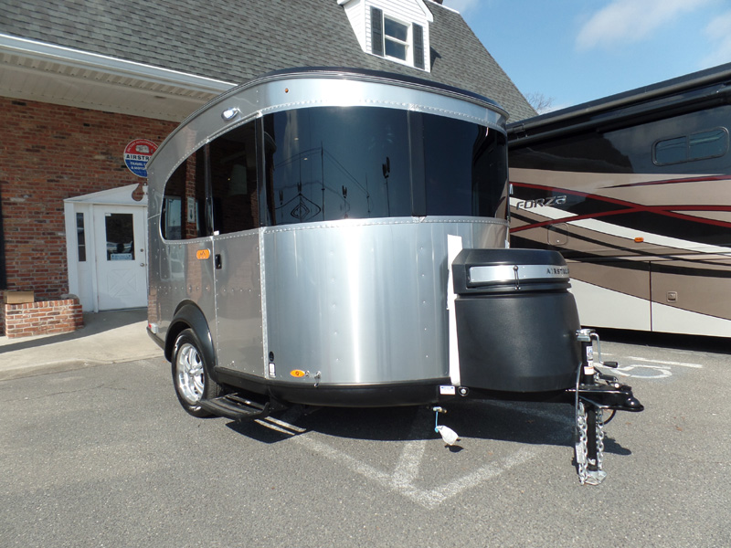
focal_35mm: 23
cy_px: 274
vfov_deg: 58.9
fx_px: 486
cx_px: 366
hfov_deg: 73.9
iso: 80
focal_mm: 4.1
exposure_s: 1/750
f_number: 3.2
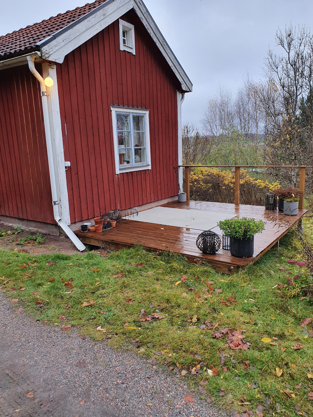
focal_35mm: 26
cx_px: 156
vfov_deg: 67.3
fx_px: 313
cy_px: 208
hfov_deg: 53.1
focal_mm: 4.32
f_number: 2.4
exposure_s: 1/100
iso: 64
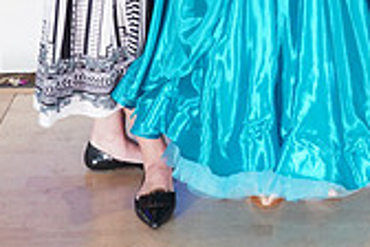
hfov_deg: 15.8
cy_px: -333
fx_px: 1315
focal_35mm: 128
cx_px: 331
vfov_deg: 9.6
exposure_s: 1/200
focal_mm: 37
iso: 2500
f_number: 4
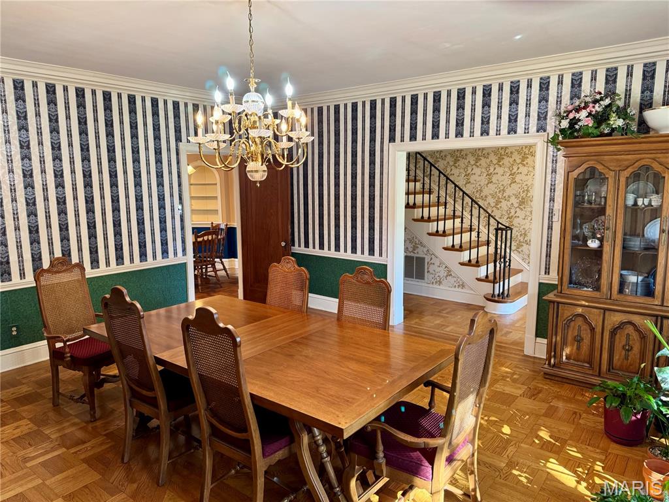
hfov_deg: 71.6
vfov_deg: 56.8
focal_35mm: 24
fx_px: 464
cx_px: 334
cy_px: 251
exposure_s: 1/60
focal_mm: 6.76
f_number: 1.78
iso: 250
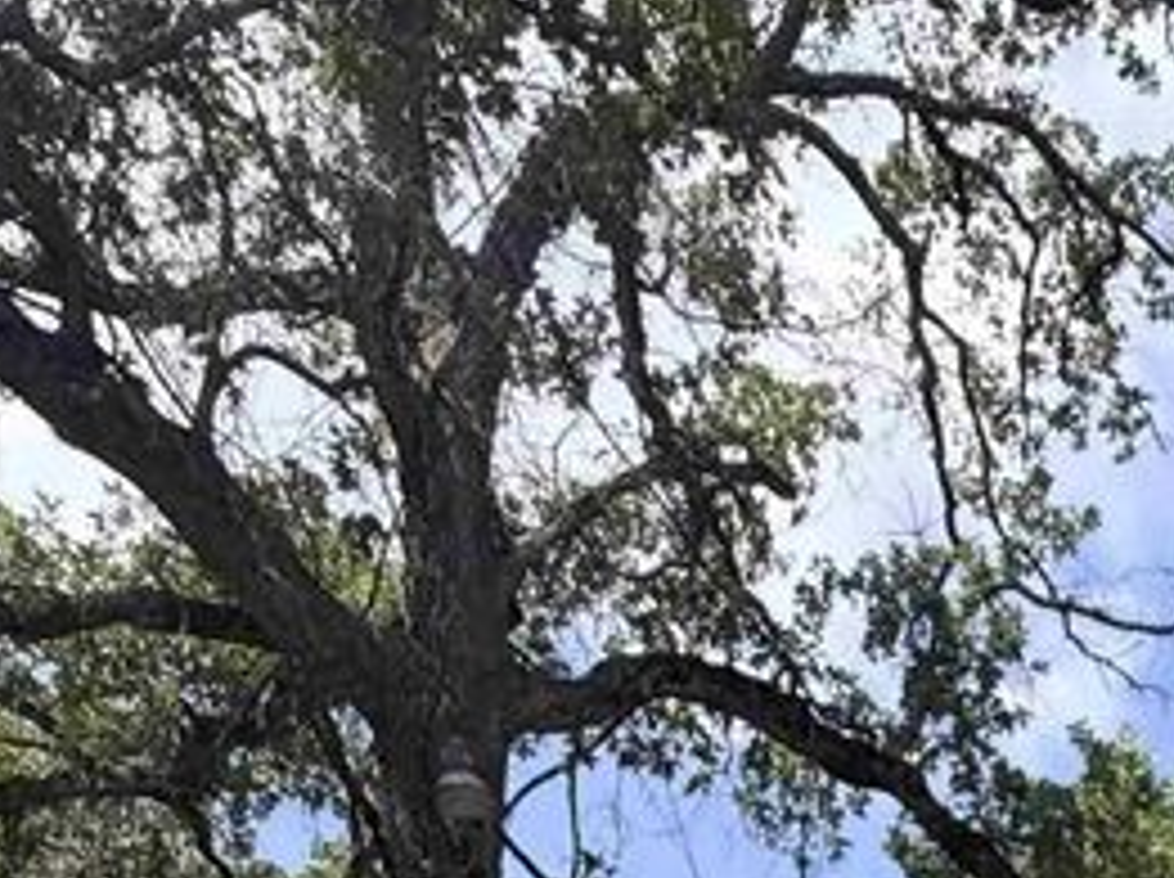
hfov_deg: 30.0
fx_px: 1863
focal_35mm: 55
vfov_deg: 19.1
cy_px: 1643
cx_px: 1403
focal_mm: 2.22
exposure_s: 1/770
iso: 40
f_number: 2.2
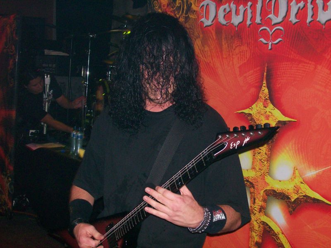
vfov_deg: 26.0
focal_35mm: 56
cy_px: 124
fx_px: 535
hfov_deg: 34.4
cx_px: 166
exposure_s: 1/83.6
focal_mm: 9.4
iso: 140
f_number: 3.4
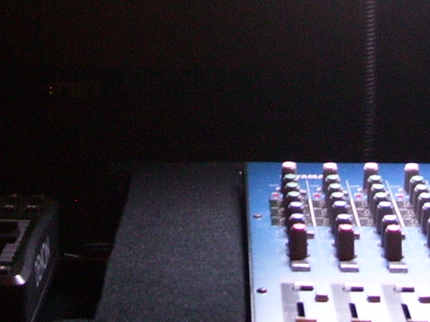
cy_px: -94
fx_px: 1540
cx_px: 132
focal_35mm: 124
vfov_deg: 11.6
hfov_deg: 15.9
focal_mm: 6
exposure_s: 1/8
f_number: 2.7
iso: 160
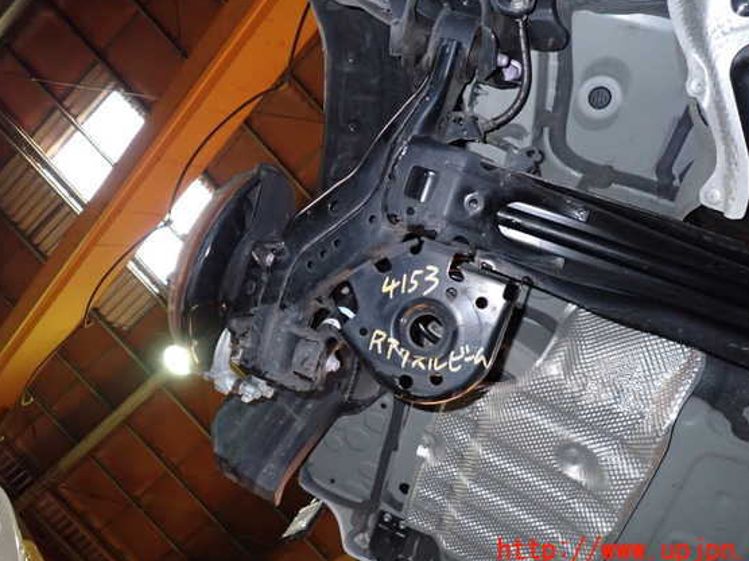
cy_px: 265
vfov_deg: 51.3
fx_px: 584
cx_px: 397
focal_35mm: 27
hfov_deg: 65.3
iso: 640
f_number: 5.6
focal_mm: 4.5
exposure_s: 1/30
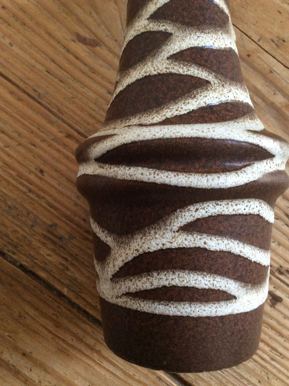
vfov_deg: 56.9
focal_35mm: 32
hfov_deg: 44.1
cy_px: 193
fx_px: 357
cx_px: 144
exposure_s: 1/25
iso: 250
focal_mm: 3.3
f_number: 2.4
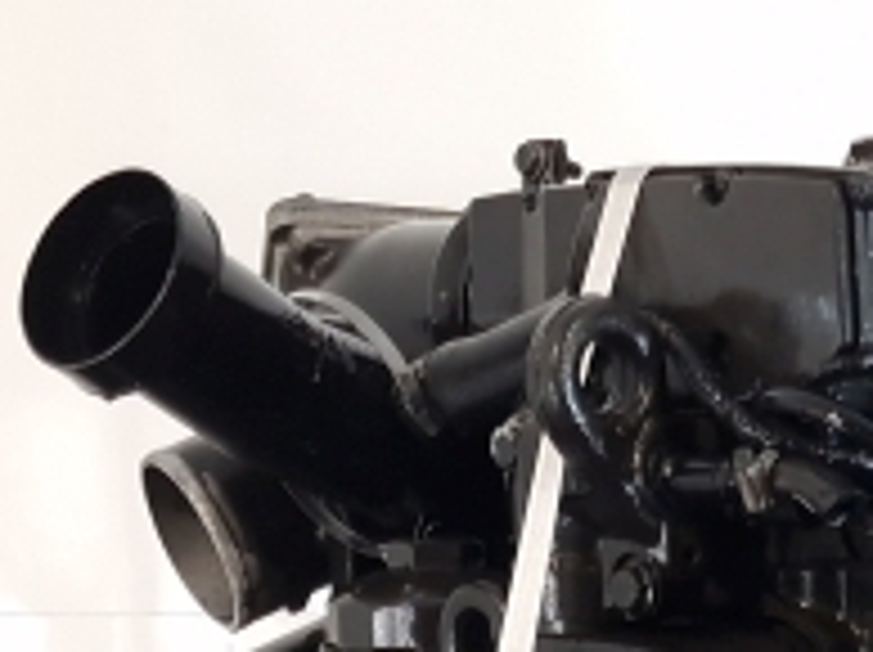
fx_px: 2393
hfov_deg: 19.8
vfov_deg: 13.4
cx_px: 968
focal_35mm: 95
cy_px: 1282
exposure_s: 1/50
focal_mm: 6.4
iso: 80
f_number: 1.8
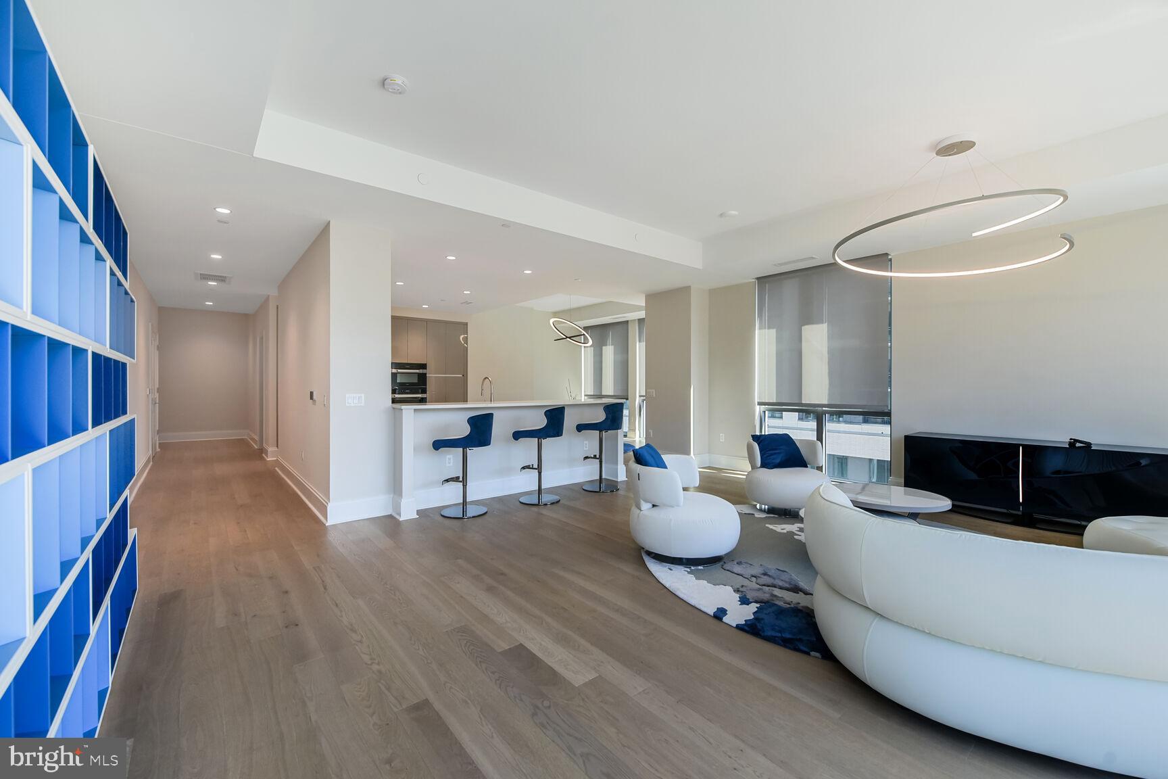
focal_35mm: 14
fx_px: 454
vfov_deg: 81.2
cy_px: 390
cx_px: 584
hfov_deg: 104.3
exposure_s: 1/160
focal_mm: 14
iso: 800
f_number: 7.1
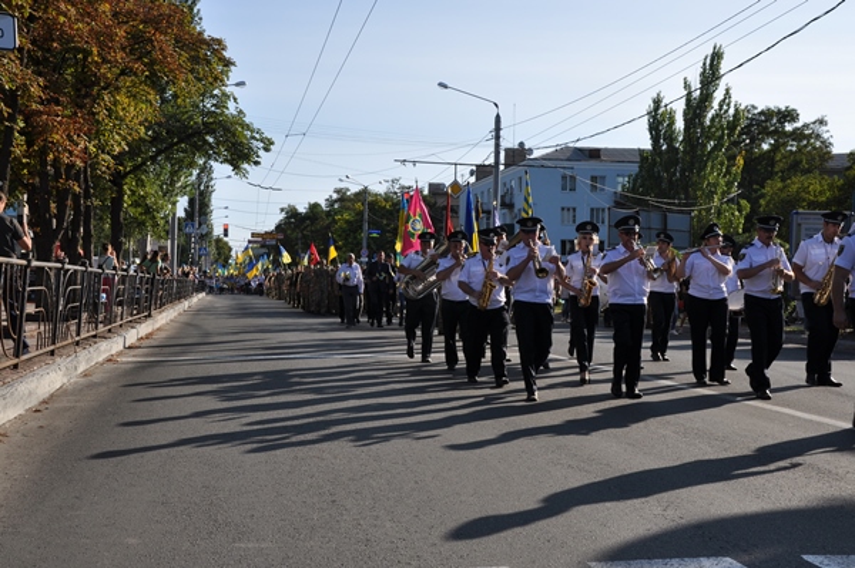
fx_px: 1068
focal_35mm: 45
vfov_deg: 29.8
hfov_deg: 43.6
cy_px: 284
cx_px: 428
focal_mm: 30
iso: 200
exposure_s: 1/160
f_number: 13
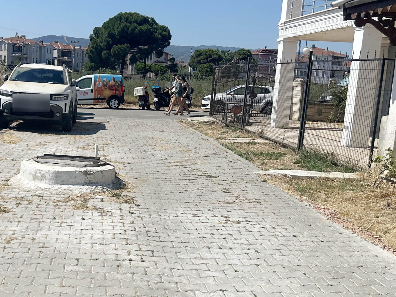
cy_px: 181
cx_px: 125
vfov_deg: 29.0
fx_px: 572
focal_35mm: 50
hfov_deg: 37.7
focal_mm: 5.7
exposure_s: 1/8696
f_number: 1.5
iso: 50
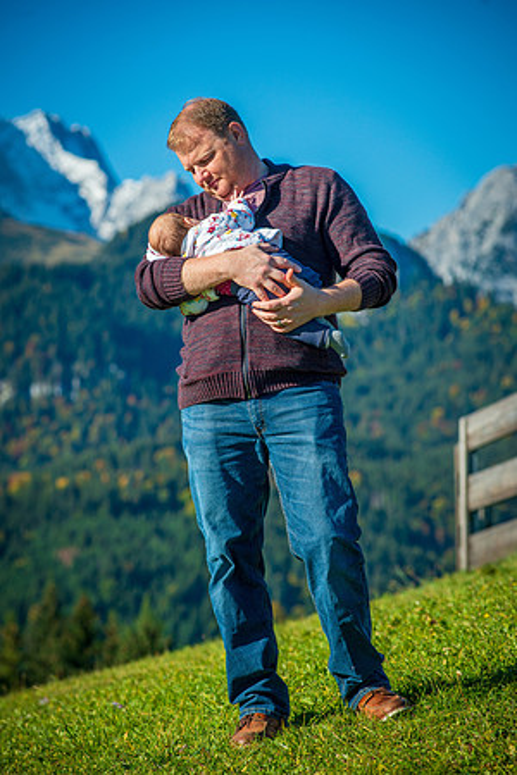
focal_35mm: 135
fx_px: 2908
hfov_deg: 10.2
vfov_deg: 15.2
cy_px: 388
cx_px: 258
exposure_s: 1/1250
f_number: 5.6
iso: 100
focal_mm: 135
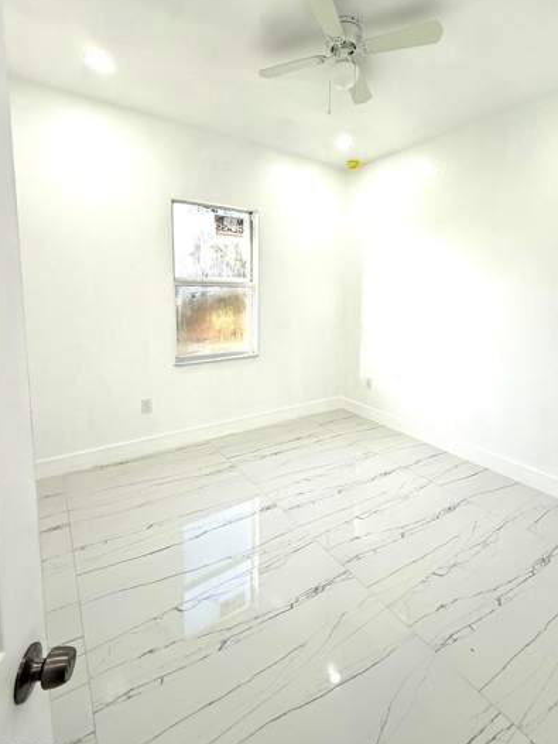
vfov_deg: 90.7
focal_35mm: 17
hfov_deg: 74.4
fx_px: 366
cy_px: 329
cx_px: 311
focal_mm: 2.22
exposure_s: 1/157
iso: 64
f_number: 2.2
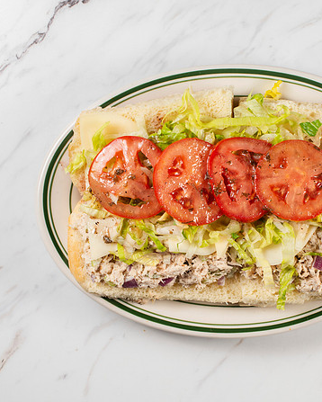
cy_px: 249
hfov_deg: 16.7
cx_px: 213
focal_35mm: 92
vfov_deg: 20.8
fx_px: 1095
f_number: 10
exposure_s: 1/250
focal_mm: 50
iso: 200
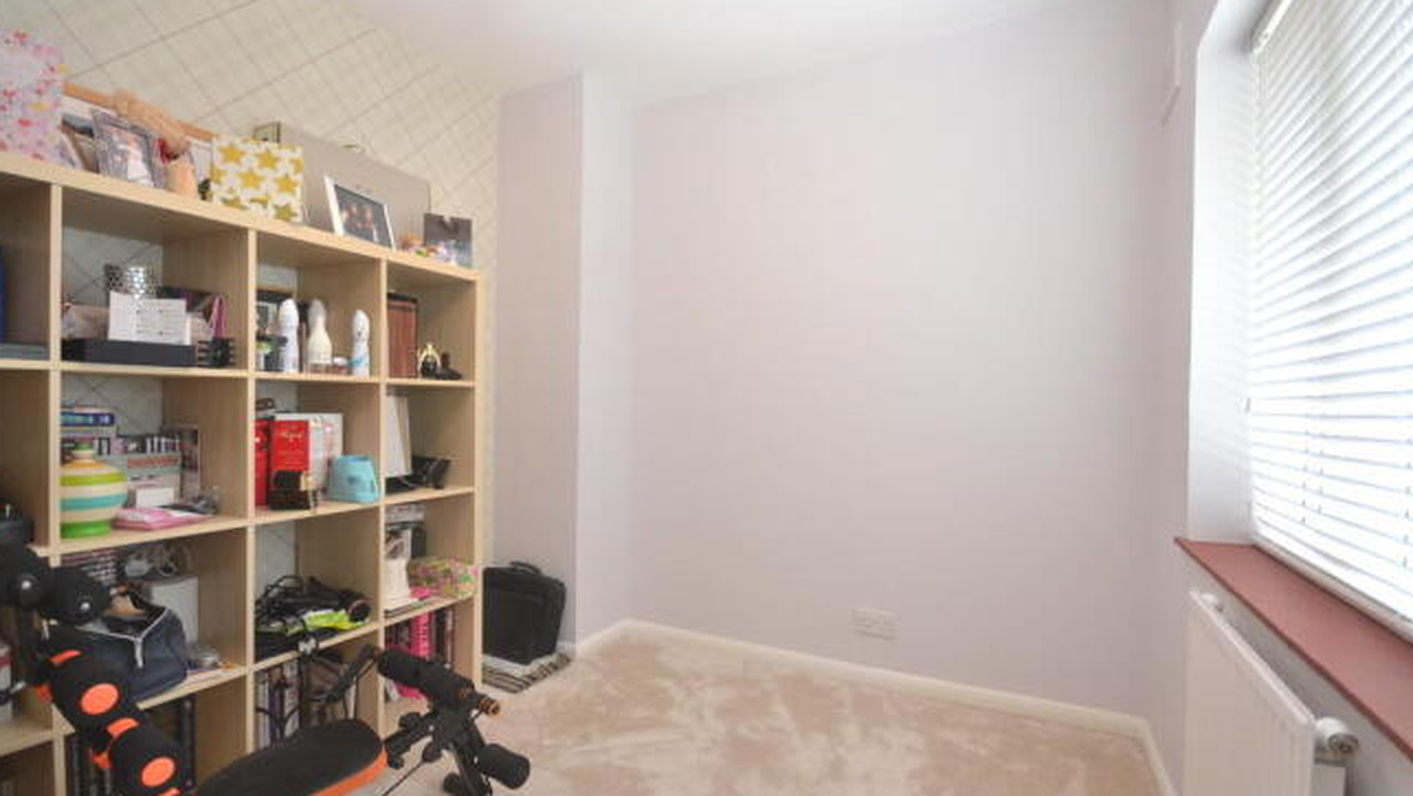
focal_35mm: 16
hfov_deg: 99.4
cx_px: 706
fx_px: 600
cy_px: 403
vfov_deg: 67.1
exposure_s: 1/60
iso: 1000
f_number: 4
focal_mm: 10
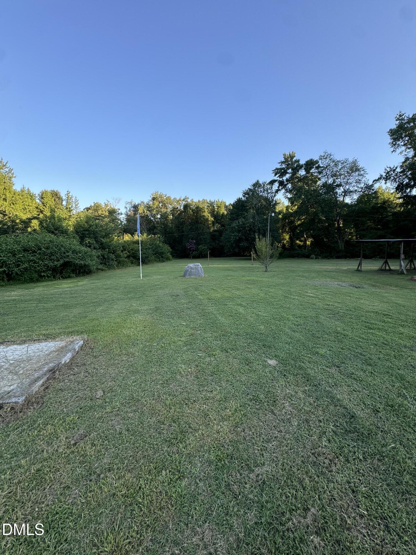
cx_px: 208
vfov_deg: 102.1
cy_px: 278
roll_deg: +1.5
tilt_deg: -7.9
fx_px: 224
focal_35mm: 14
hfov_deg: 85.7
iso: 40
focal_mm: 2.22
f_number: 2.2
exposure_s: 1/243
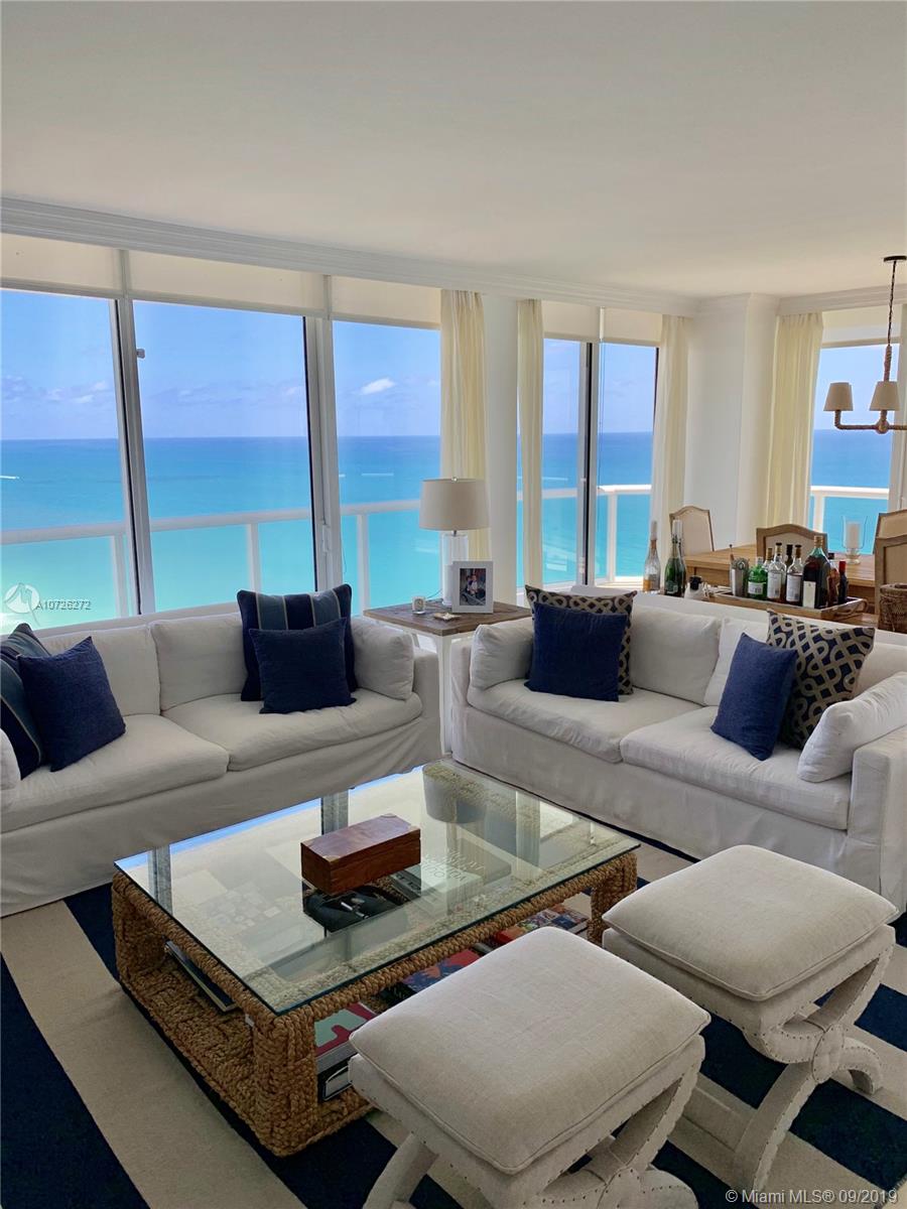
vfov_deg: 67.3
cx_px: 454
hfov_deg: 53.1
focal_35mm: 26
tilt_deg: -10.1
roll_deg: +0.7
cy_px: 604
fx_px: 908
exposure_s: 1/225
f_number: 1.8
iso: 25
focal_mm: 4.25
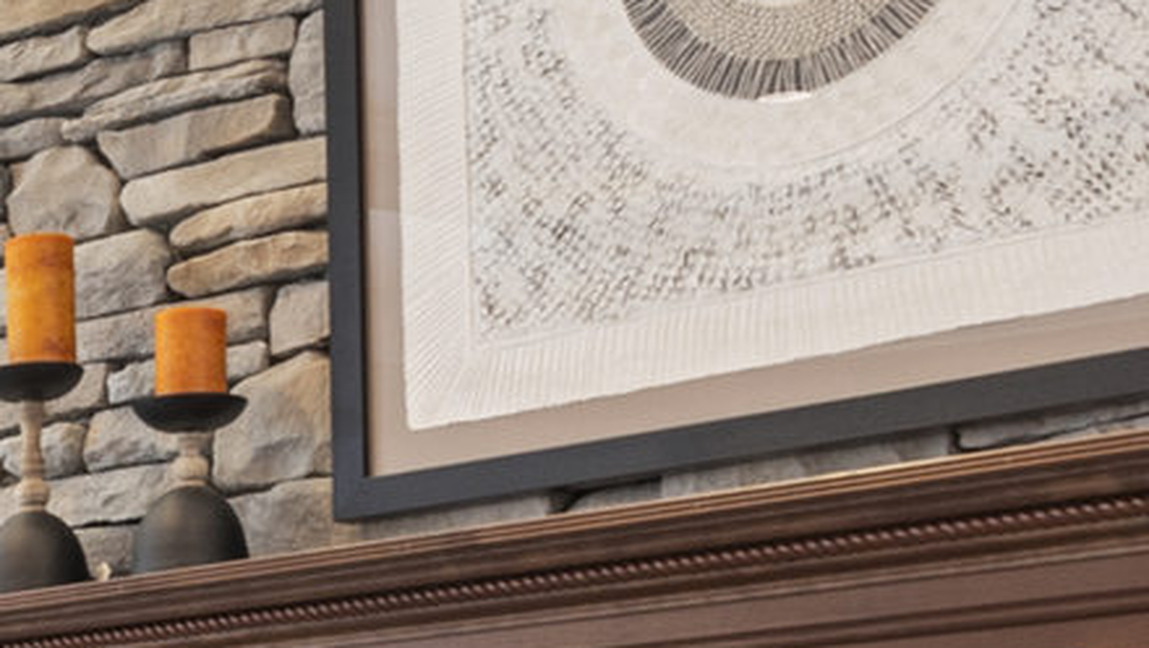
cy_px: 1103
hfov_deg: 16.9
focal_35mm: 117
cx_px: -480
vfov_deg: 9.9
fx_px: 3566
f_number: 7.1
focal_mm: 16
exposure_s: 1
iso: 400
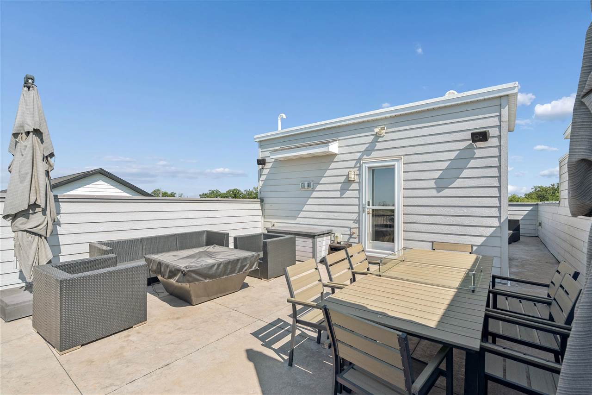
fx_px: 280
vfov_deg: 70.4
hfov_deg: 93.3
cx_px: 296
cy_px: 198
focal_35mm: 17
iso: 400
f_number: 9
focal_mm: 17
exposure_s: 1/1250
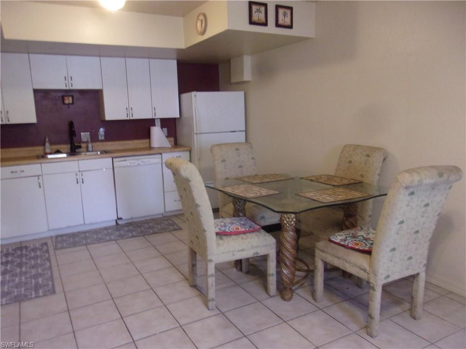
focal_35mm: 27
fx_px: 363
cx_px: 233
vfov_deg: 51.4
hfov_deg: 65.3
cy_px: 174
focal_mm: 4.9
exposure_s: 1/27
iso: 400
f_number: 3
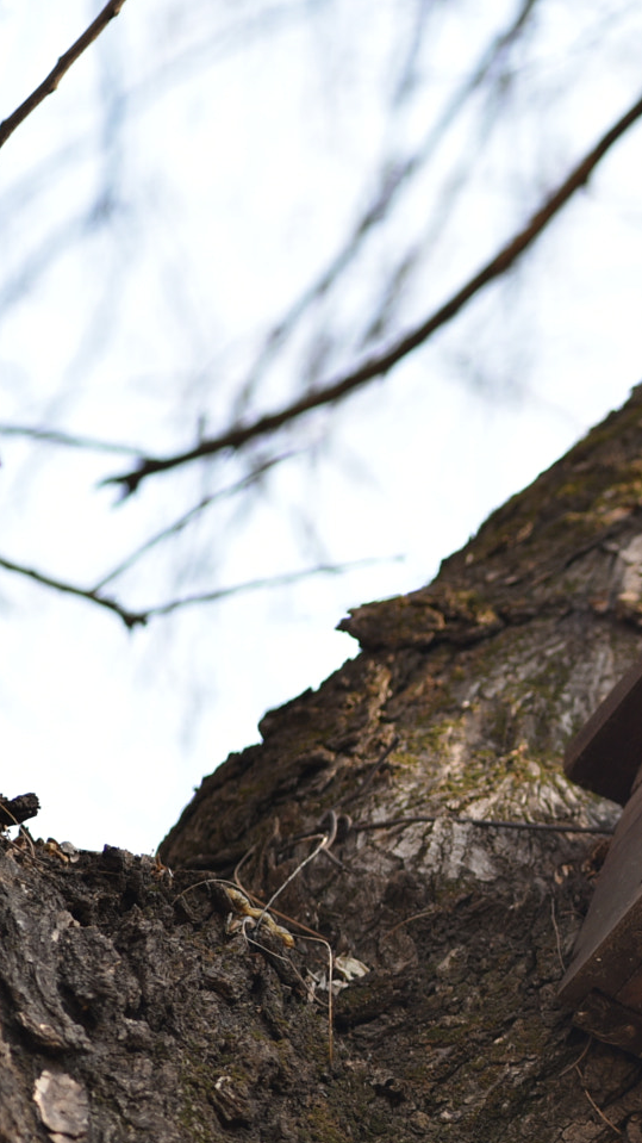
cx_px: 974
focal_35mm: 235
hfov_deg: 5.1
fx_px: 7116
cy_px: 734
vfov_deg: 9.2
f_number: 3.2
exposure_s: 1/400
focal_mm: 105
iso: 320
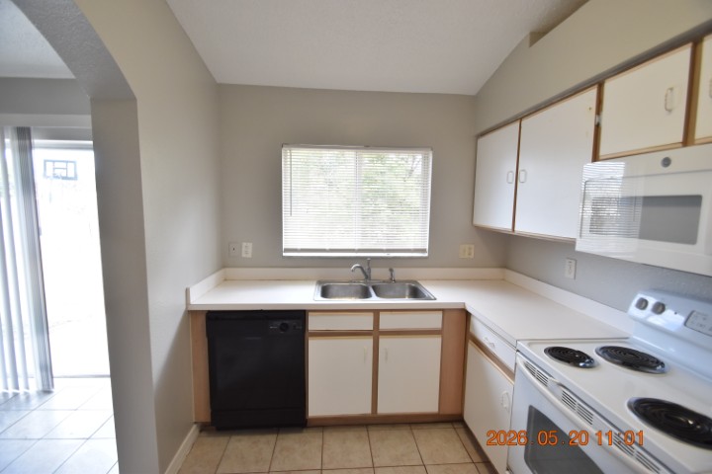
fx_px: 297
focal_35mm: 15
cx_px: 356
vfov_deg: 77.3
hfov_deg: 100.4
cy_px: 237
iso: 800
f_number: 3.5
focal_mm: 10
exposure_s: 1/250
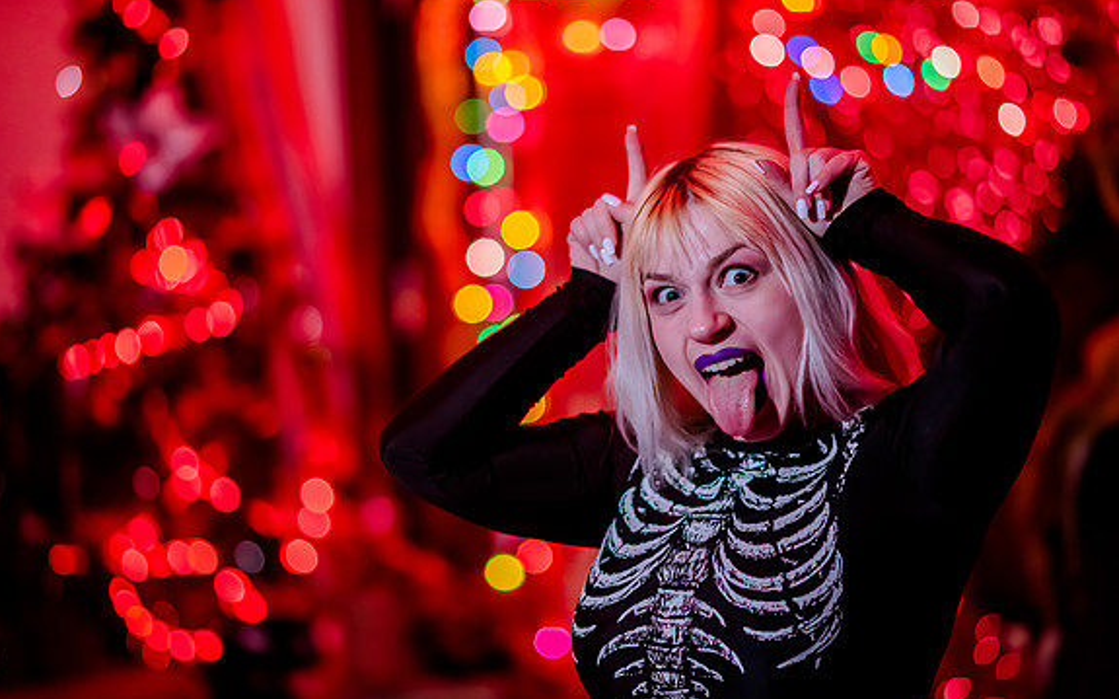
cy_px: 355
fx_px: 3293
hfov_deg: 19.3
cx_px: 557
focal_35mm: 108
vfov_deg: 12.1
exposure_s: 1/125
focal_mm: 105
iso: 2500
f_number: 2
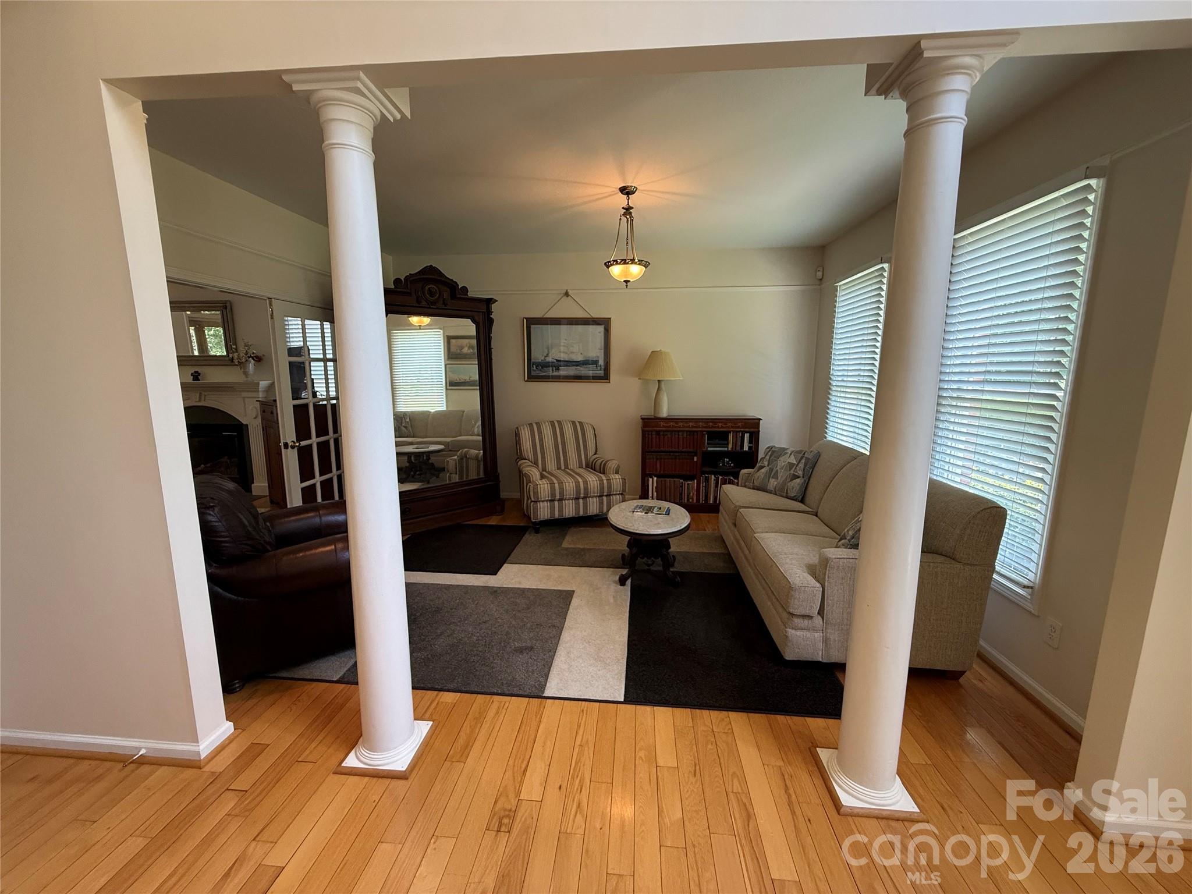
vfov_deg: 85.7
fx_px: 482
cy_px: 447
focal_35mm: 14
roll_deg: -0.5
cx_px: 596
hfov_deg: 102.1
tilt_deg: -8.7
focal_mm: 2.22
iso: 200
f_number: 2.2
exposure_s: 1/120
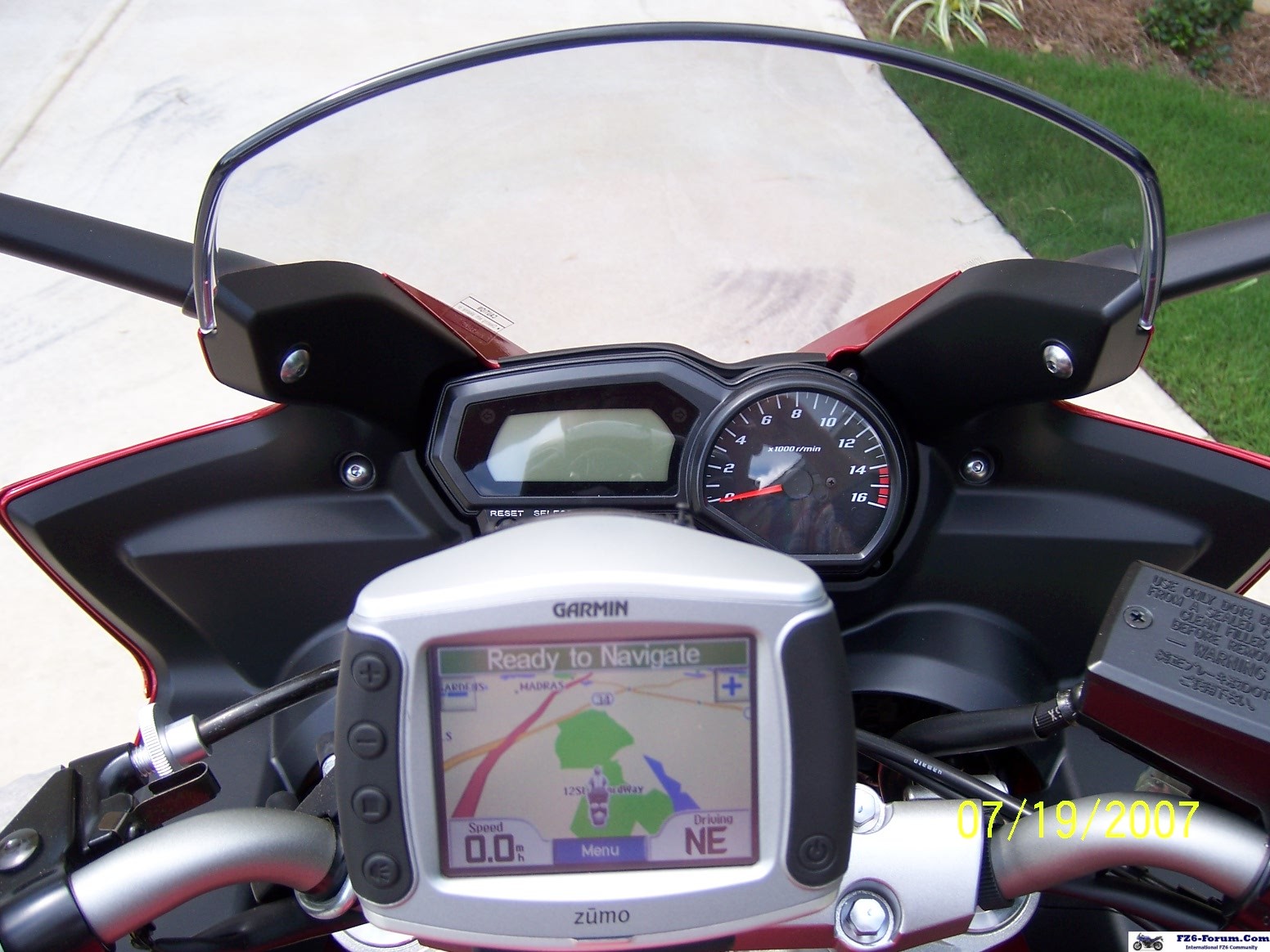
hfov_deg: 51.4
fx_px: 1321
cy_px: 476
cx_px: 635
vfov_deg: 39.7
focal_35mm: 36
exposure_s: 1/250
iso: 80
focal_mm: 6.2
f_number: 2.8
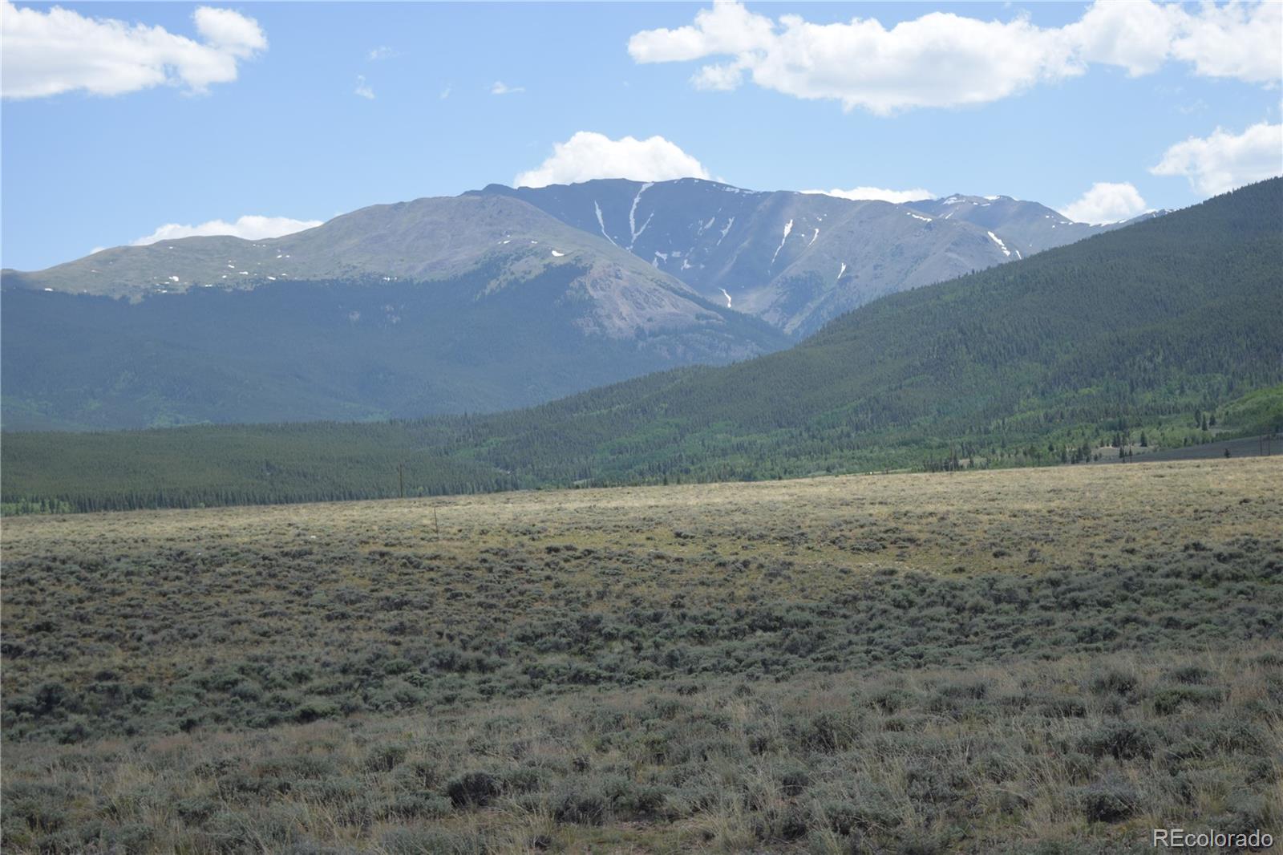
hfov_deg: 28.1
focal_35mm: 72
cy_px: 428
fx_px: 2565
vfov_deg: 18.9
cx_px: 642
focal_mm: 48
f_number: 5.3
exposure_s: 1/800
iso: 200
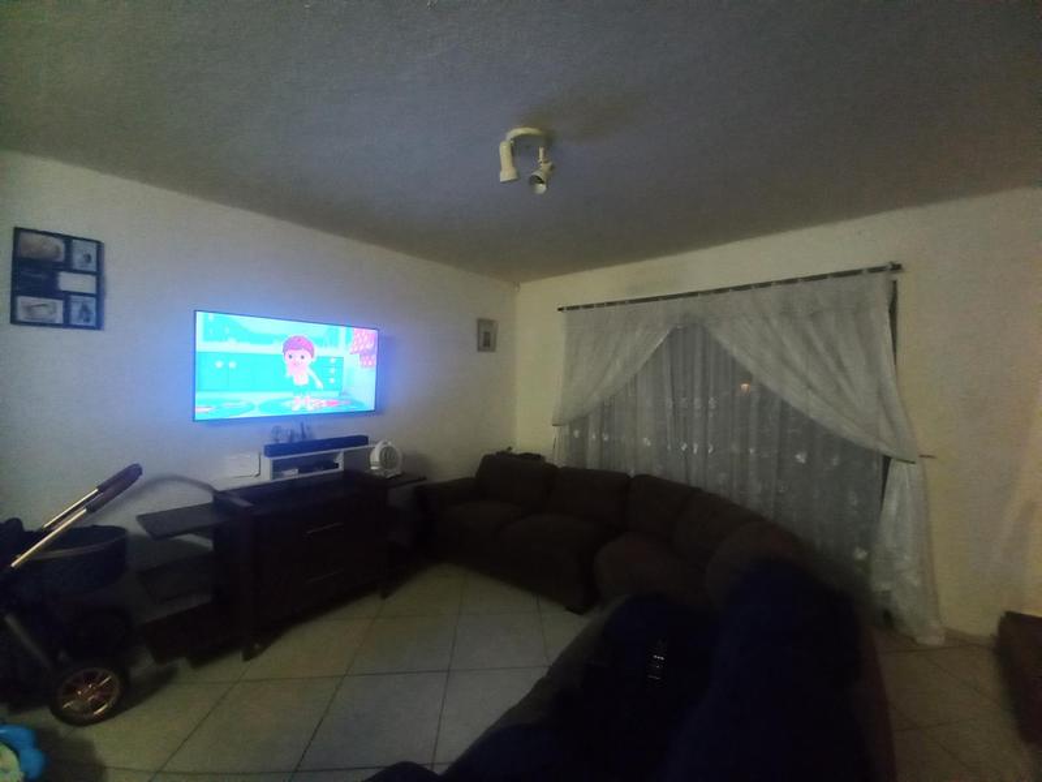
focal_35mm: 13
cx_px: 521
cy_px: 391
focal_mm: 1.42
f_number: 2.2
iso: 500
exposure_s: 1/14
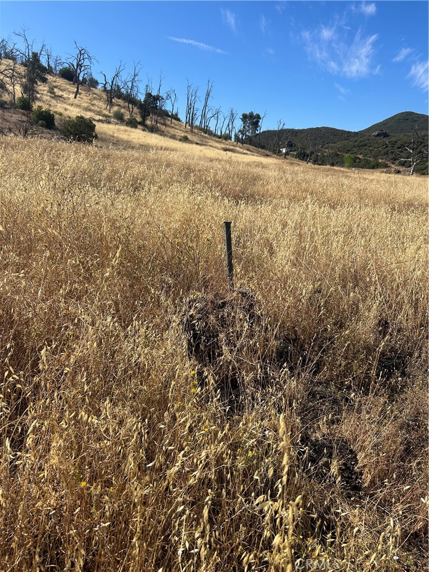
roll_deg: -3.7
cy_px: 286
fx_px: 430
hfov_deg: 53.1
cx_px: 214
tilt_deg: -15.4
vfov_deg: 67.3
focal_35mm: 26
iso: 50
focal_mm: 5.7
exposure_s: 1/4274
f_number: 1.5
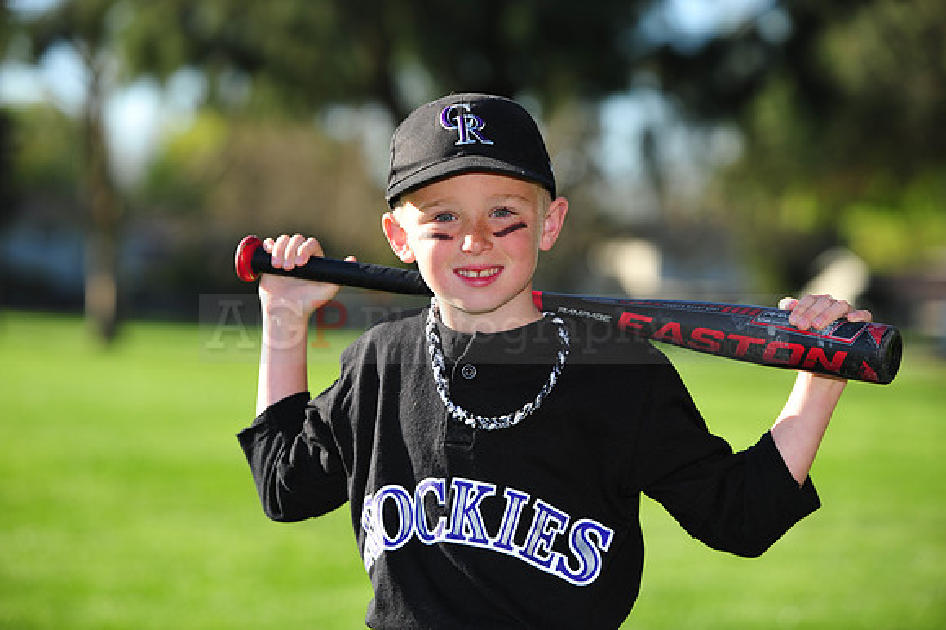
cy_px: 315
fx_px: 3414
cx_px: 473
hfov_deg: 15.8
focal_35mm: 130
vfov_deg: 10.5
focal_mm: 130
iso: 200
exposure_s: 1/640
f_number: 4.5
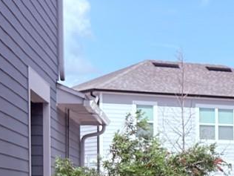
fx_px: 1230
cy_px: 196
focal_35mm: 182
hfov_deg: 9.8
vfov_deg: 8.1
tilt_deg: -1.0
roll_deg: +0.0
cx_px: 517
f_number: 1.78
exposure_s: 1/4926
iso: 64
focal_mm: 6.76
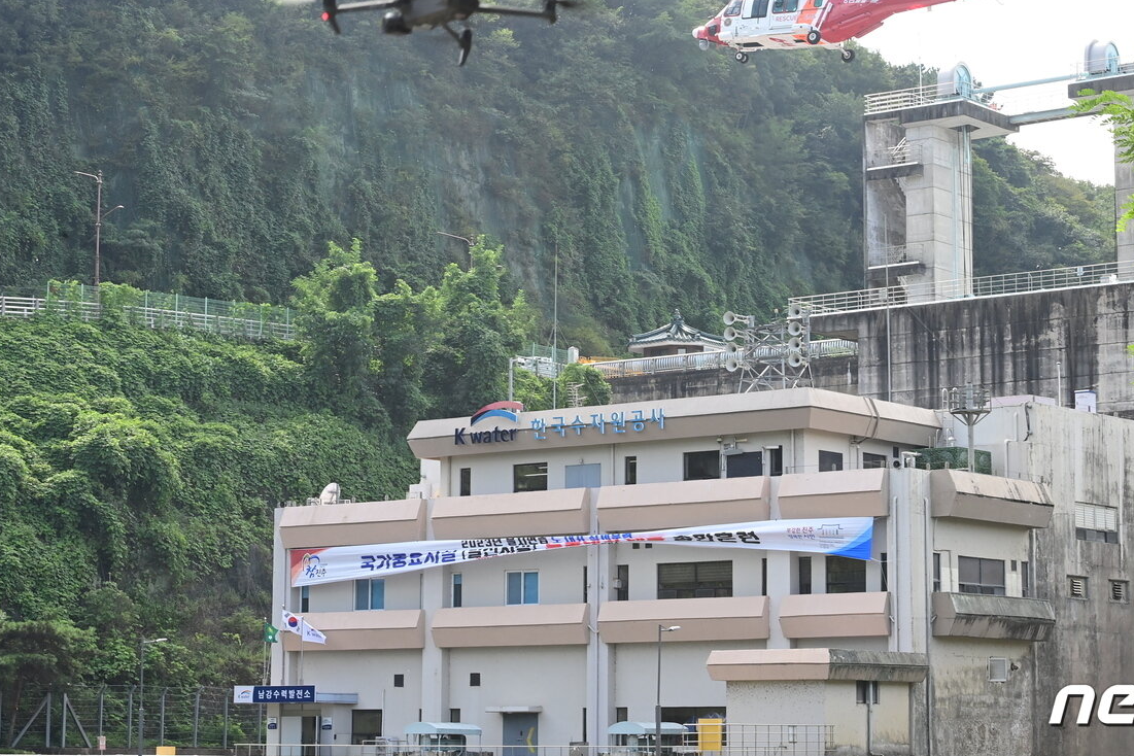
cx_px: 629
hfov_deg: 22.9
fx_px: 2803
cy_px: 280
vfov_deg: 15.3
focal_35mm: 89
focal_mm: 70
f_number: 13
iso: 1000
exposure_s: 1/250
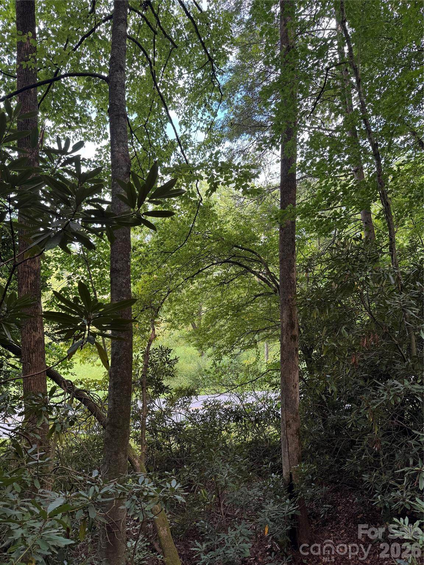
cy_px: 282
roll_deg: +1.0
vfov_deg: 71.6
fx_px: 392
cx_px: 212
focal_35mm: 24
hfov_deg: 56.8
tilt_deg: -1.2
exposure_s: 1/121
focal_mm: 6.76
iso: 80
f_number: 1.78
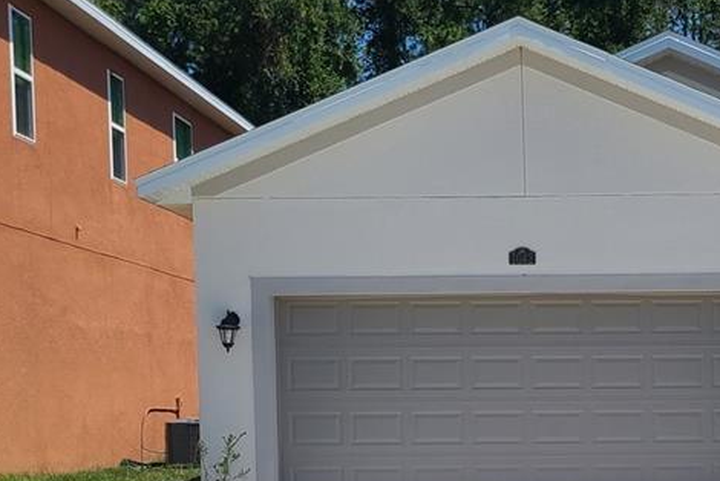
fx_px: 1381
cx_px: 656
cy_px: 486
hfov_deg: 28.1
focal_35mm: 69
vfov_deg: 19.2
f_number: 1.8
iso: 40
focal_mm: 5.4
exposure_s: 1/3511
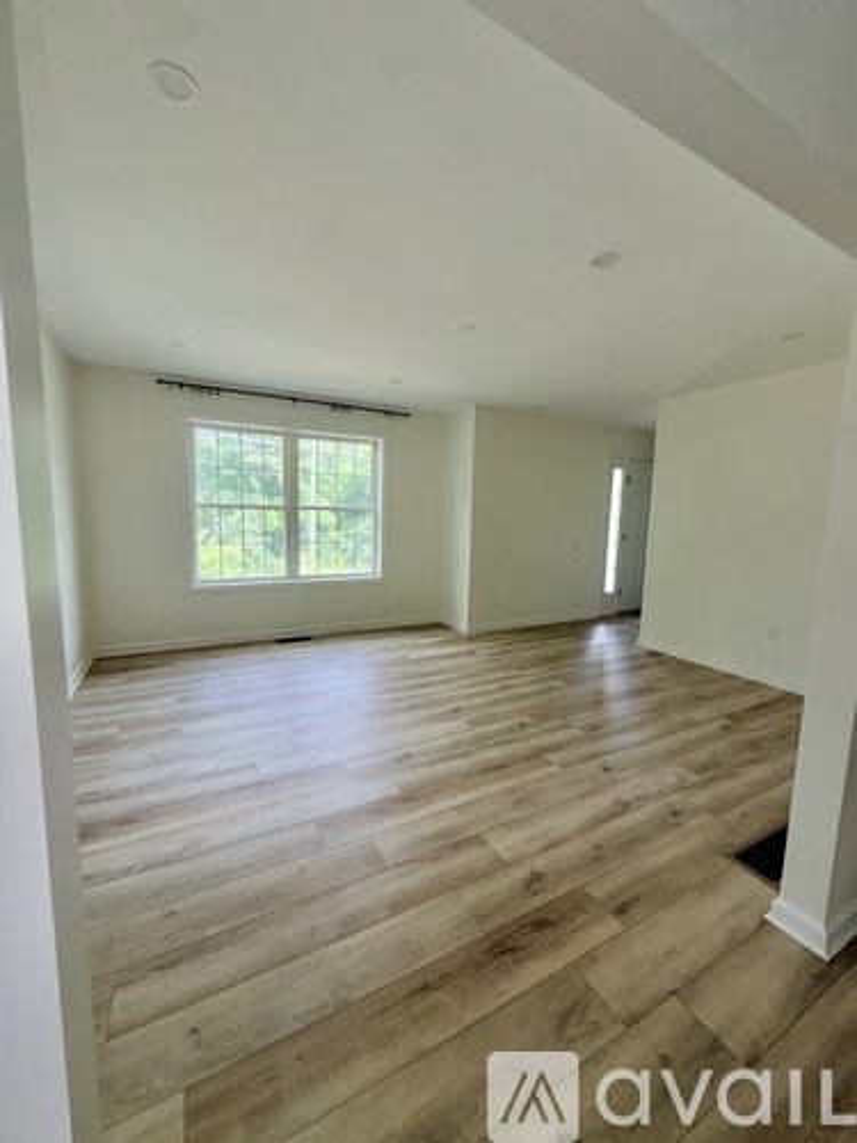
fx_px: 462
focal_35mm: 14
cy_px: 572
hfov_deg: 85.7
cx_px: 428
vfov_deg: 102.1
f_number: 2.2
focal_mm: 2.22
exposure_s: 1/121
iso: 40
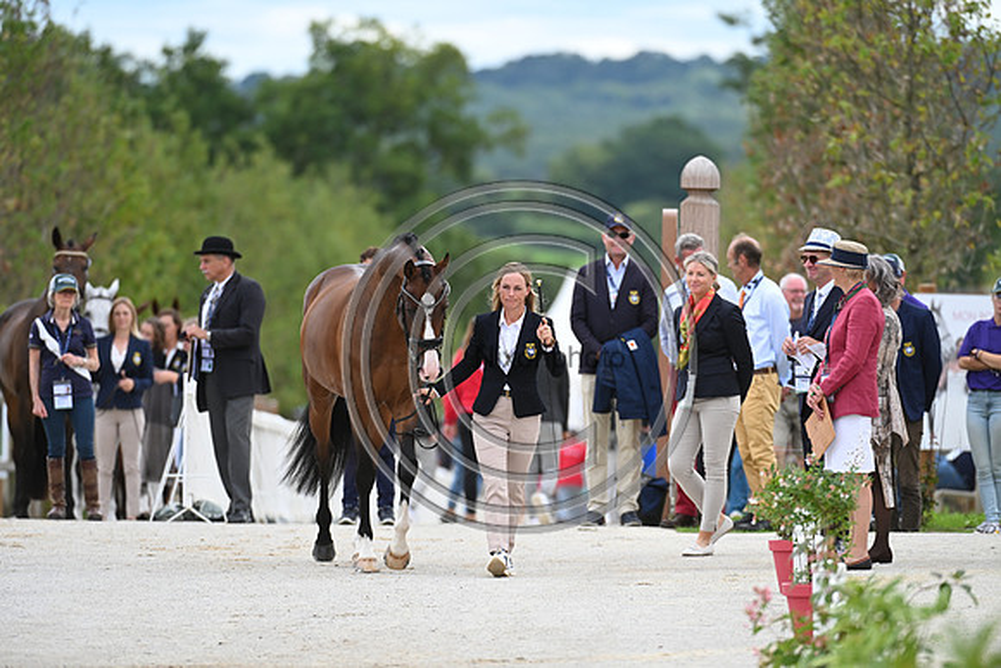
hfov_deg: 5.2
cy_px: 334
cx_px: 500
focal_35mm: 400
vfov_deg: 3.4
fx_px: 11124
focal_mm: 400
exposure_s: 1/1600
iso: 720
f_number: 5.6
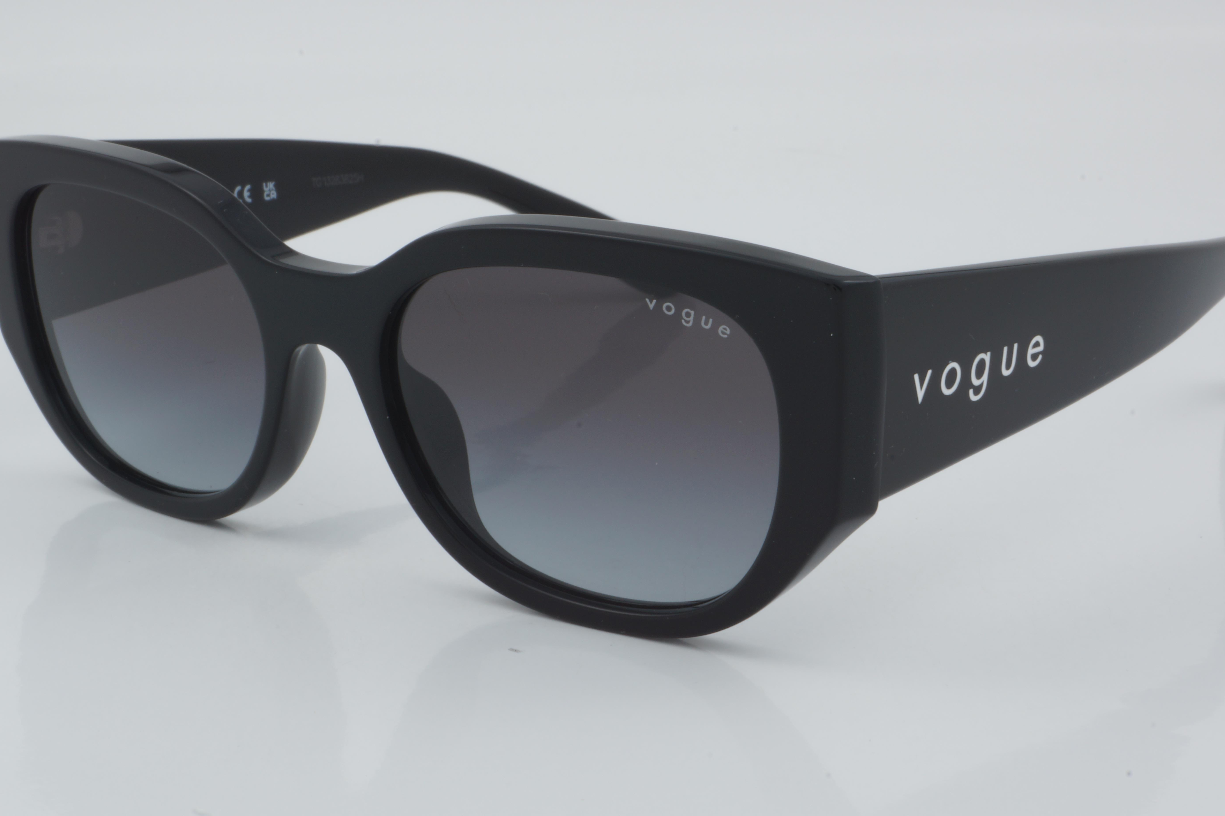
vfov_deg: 16.9
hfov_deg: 25.1
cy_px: 390
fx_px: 2756
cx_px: 621
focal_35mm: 81
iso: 100
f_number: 32
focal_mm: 50
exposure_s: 1/3
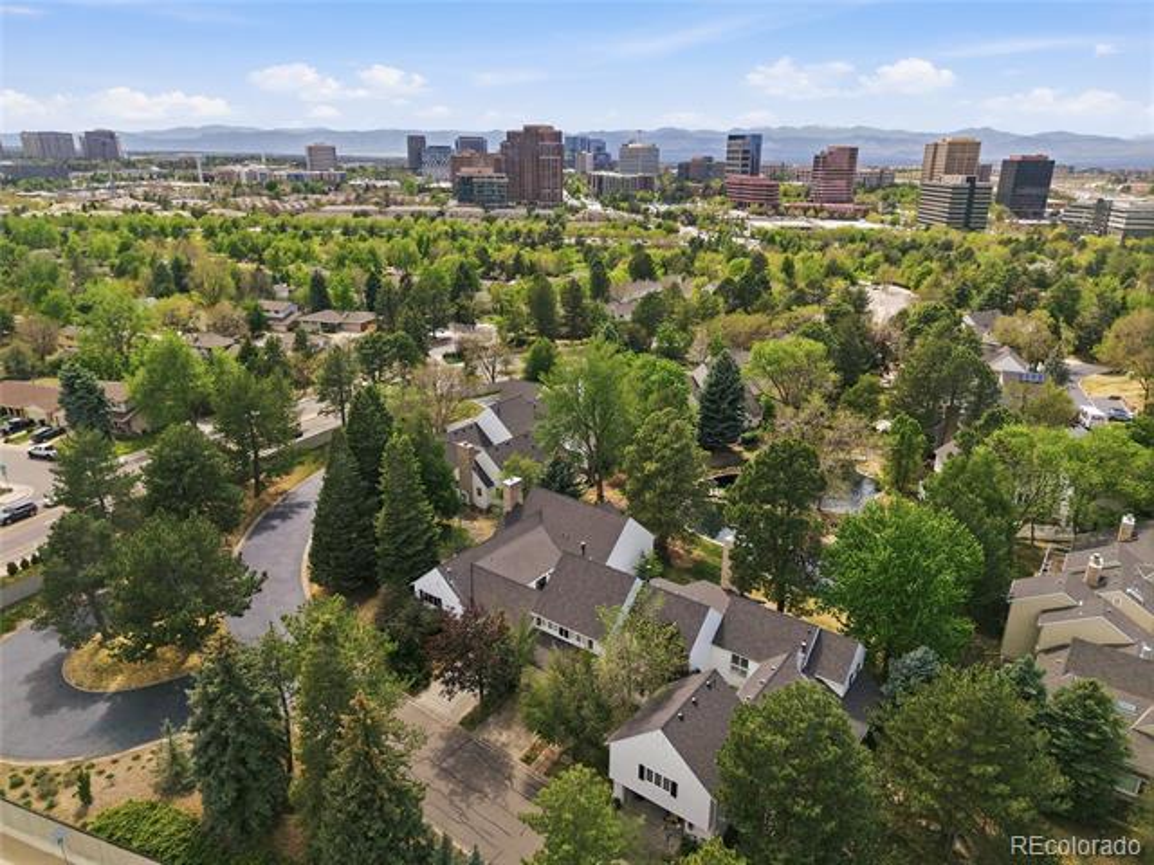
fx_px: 800
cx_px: 577
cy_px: 432
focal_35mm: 24
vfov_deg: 56.8
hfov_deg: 71.6
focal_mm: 8.7
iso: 200
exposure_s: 1/8000
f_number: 1.8
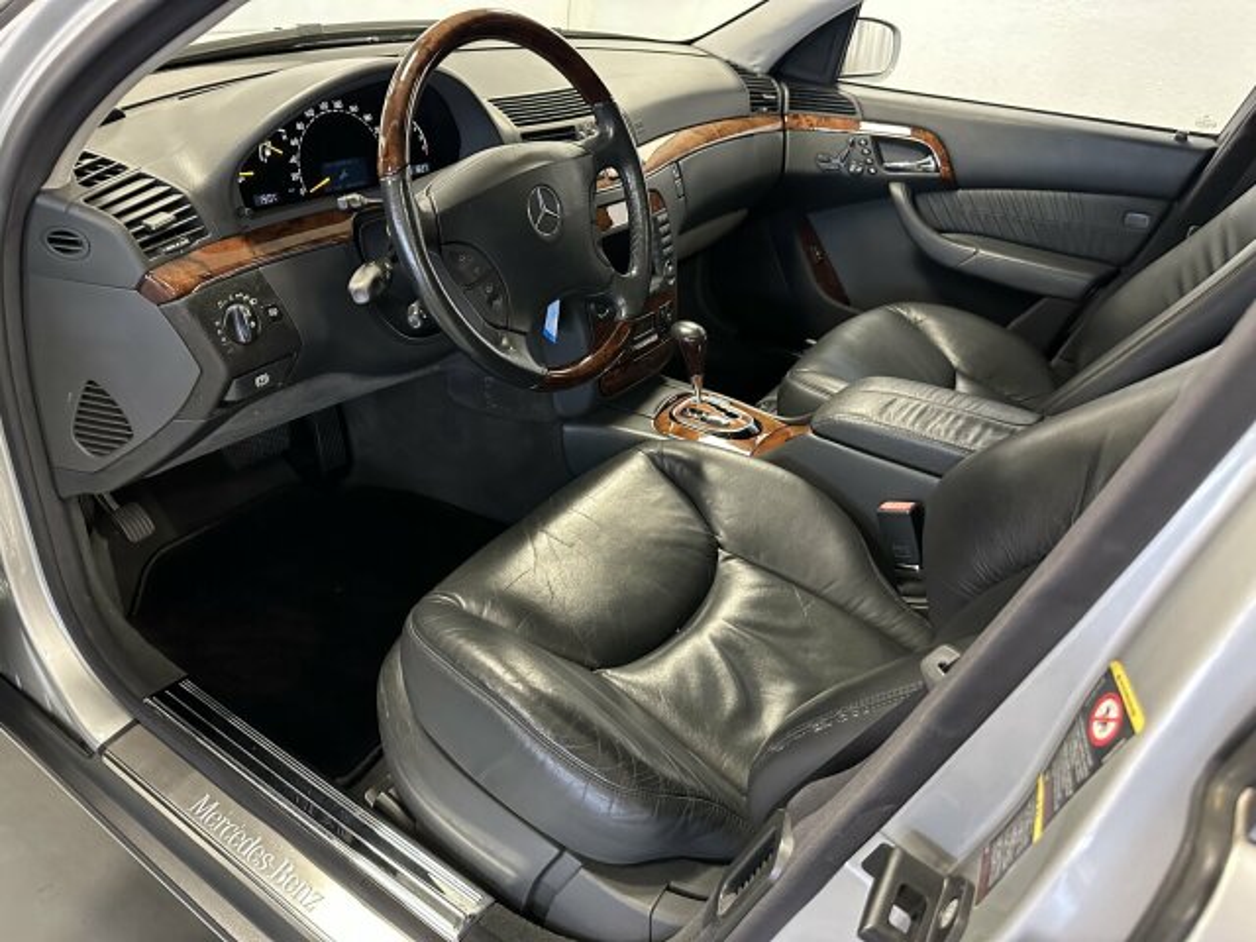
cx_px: 628
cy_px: 471
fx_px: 871
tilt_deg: -31.3
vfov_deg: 56.8
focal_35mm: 24
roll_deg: -7.3
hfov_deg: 71.6
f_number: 1.78
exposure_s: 1/41
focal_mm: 6.86
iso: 1000
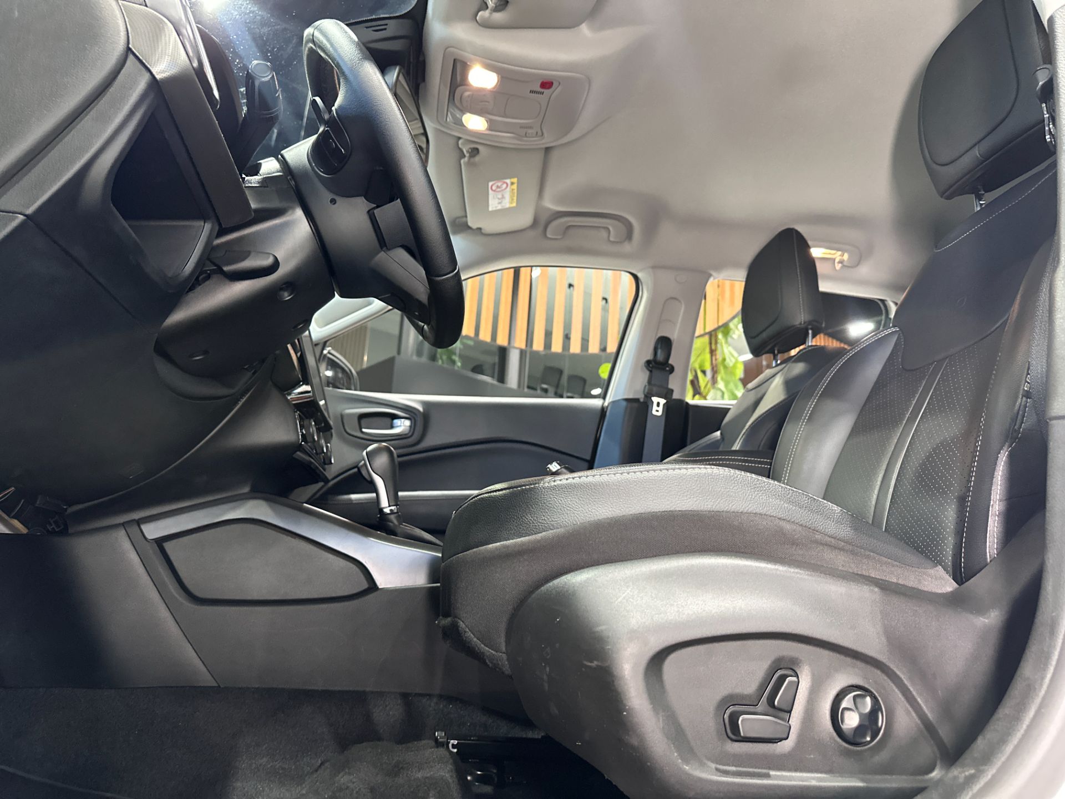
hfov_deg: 71.6
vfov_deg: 56.8
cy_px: 400
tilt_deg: +15.3
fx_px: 738
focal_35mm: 24
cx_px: 532
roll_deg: -3.4
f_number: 1.78
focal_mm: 6.86
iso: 800
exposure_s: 1/60
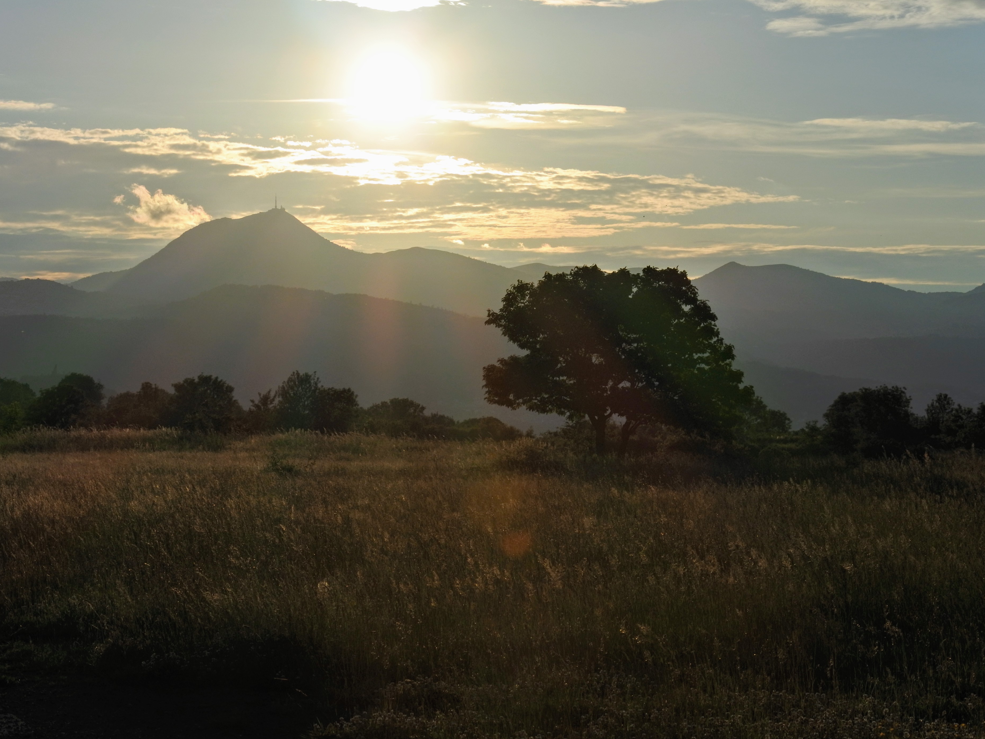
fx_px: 2561
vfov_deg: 16.4
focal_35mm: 90
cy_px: 370
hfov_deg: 21.8
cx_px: 465
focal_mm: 30.9
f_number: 7.1
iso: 160
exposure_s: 1/2000
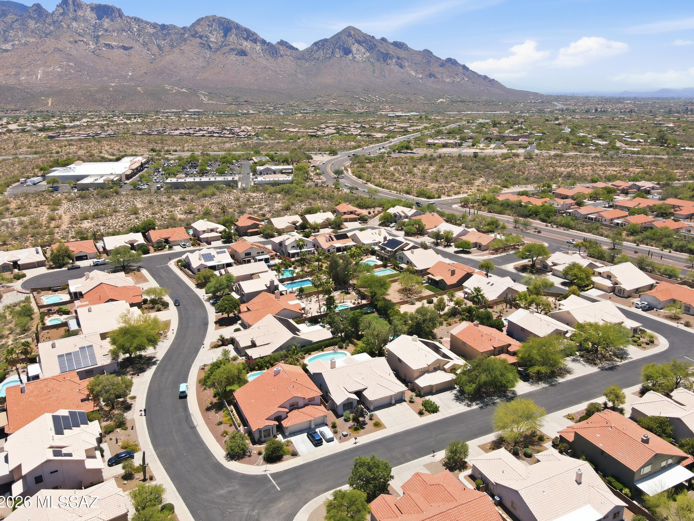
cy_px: 246
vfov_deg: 53.0
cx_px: 360
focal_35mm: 26
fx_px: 521
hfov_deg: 67.3
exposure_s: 1/800
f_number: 2.8
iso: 100
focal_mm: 4.5
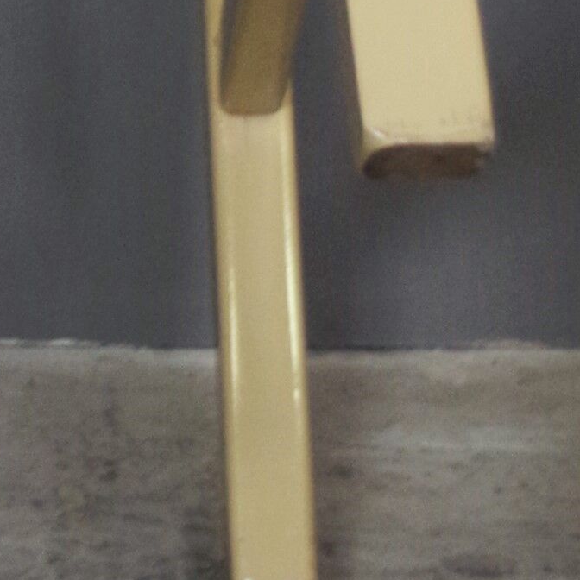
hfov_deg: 4.8
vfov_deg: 4.5
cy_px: -1551
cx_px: -479
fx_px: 6900
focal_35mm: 364
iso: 400
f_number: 4
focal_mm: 32.5
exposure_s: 1/60
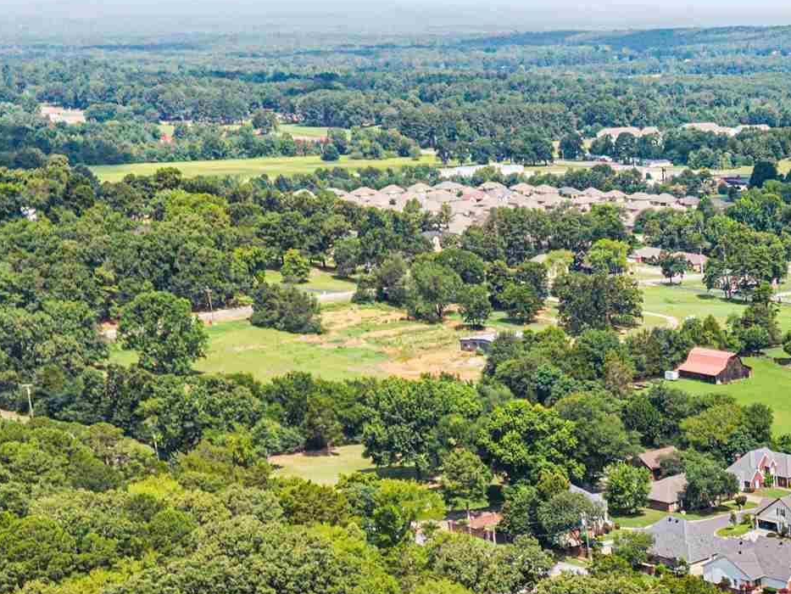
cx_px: 999
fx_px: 1805
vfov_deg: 17.2
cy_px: 832
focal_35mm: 79
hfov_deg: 22.4
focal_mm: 8.67
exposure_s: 1/80
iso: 100
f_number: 1.8
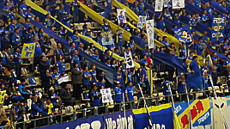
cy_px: 35
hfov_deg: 6.3
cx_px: 141
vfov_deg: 3.5
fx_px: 2095
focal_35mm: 344
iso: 400
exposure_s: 1/25
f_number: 5.4
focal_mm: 31.3
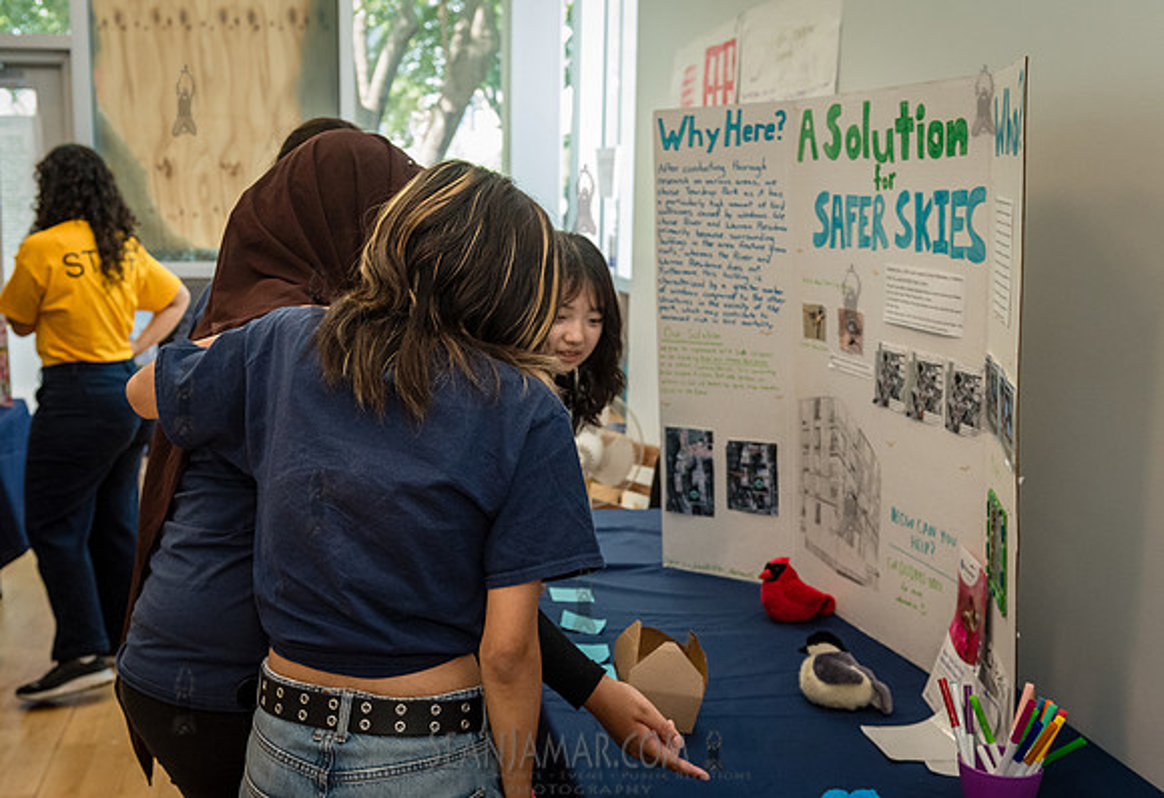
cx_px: 524
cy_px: 414
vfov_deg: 33.6
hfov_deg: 47.4
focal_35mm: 41
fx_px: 1322
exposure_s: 1/400
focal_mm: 34
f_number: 4
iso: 2500
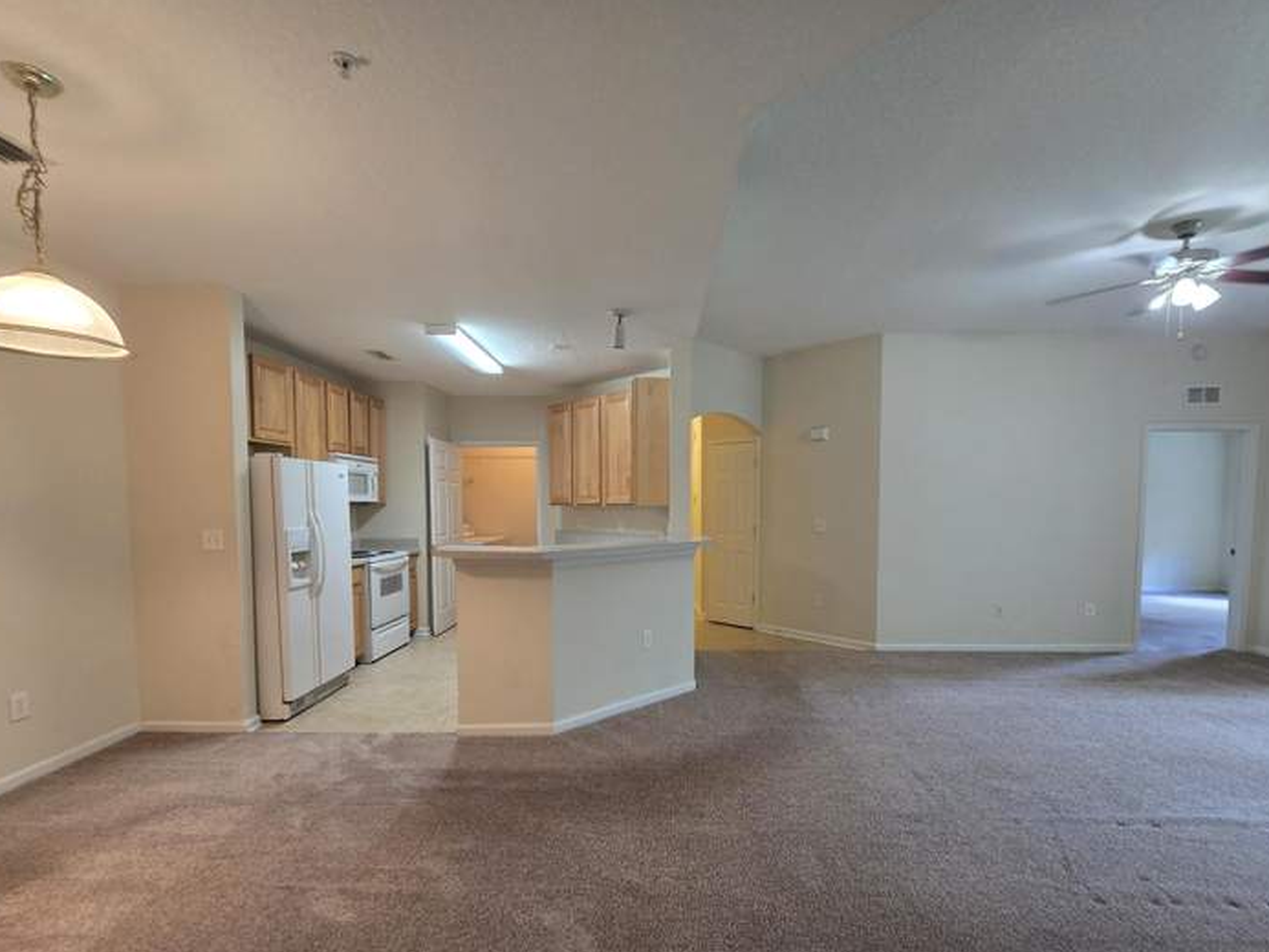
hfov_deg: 98.1
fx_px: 550
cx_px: 650
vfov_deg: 81.4
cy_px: 535
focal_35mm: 15
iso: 400
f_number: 2.2
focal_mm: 2.2
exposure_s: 1/60
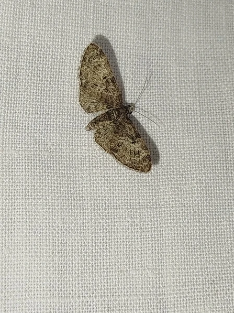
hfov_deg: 14.3
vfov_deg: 19.1
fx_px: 929
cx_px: 125
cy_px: 157
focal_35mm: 103
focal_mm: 5.31
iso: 64
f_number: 1.7
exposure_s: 1/50
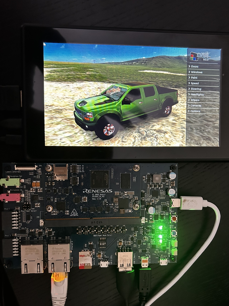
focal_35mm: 31
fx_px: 274
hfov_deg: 45.4
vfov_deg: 58.2
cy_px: 169
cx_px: 120
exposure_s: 1/60
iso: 500
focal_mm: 5.7
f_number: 1.5
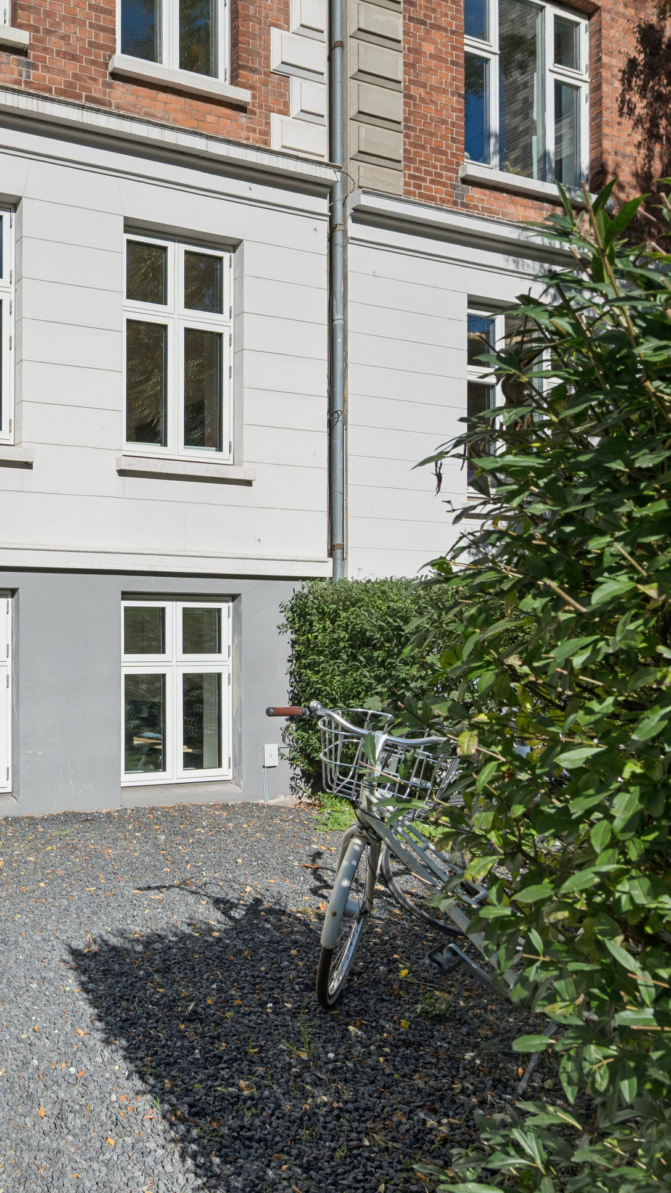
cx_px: -131
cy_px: 579
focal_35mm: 26
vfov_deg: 71.9
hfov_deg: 35.2
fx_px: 822
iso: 640
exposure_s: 1/5000
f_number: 6.3
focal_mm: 16
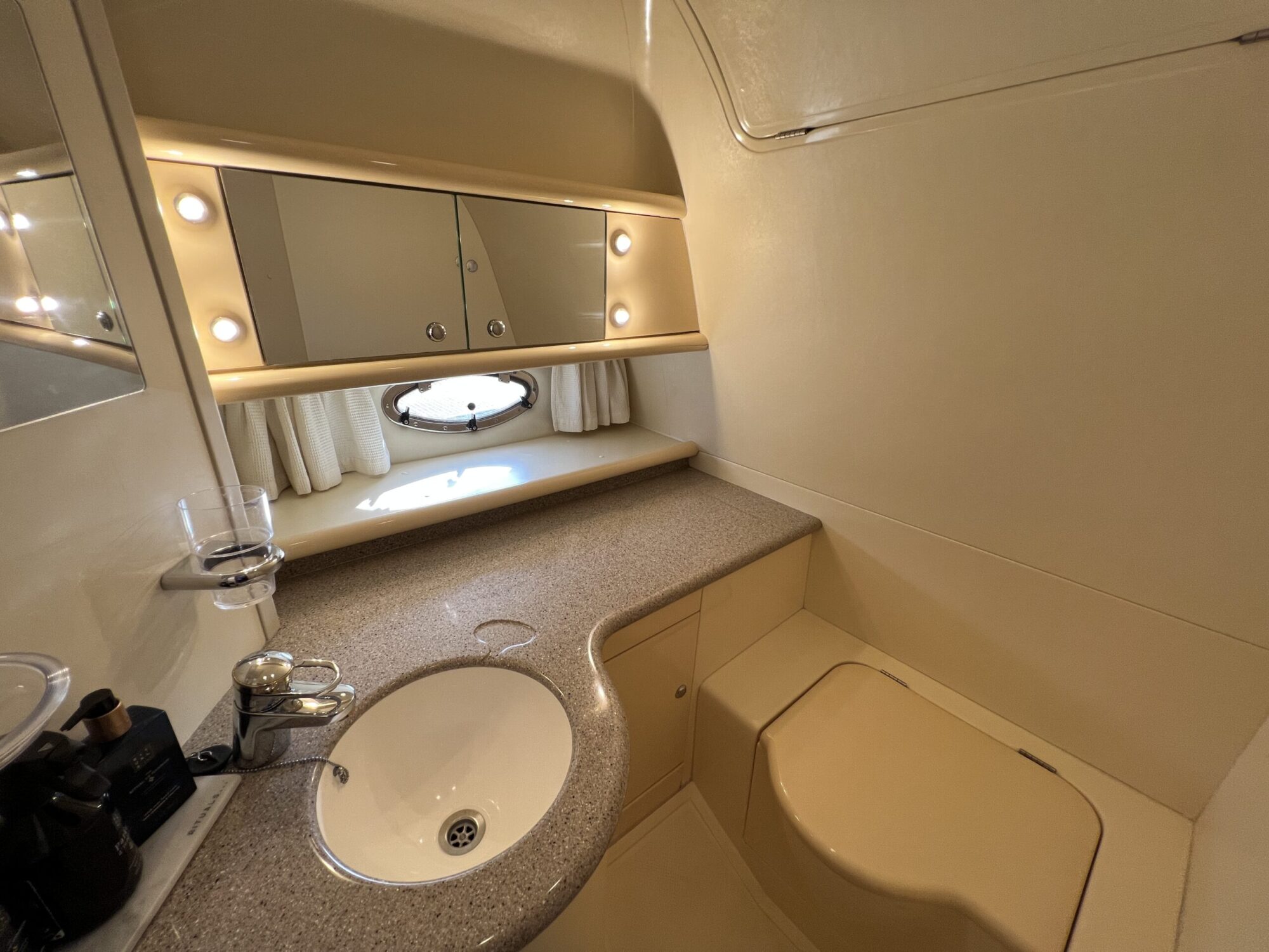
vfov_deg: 89.9
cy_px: 476
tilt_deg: -23.6
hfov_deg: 106.2
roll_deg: -1.1
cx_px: 634
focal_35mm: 13
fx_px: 477
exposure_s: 1/99
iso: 64
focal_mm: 1.57
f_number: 1.8
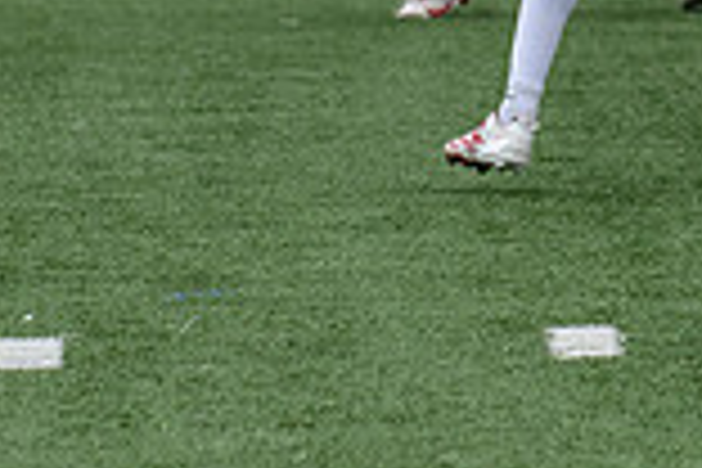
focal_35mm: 582
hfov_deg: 3.5
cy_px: -355
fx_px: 11348
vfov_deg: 2.4
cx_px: 1121
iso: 400
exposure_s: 1/1000
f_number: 3.5
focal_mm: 120
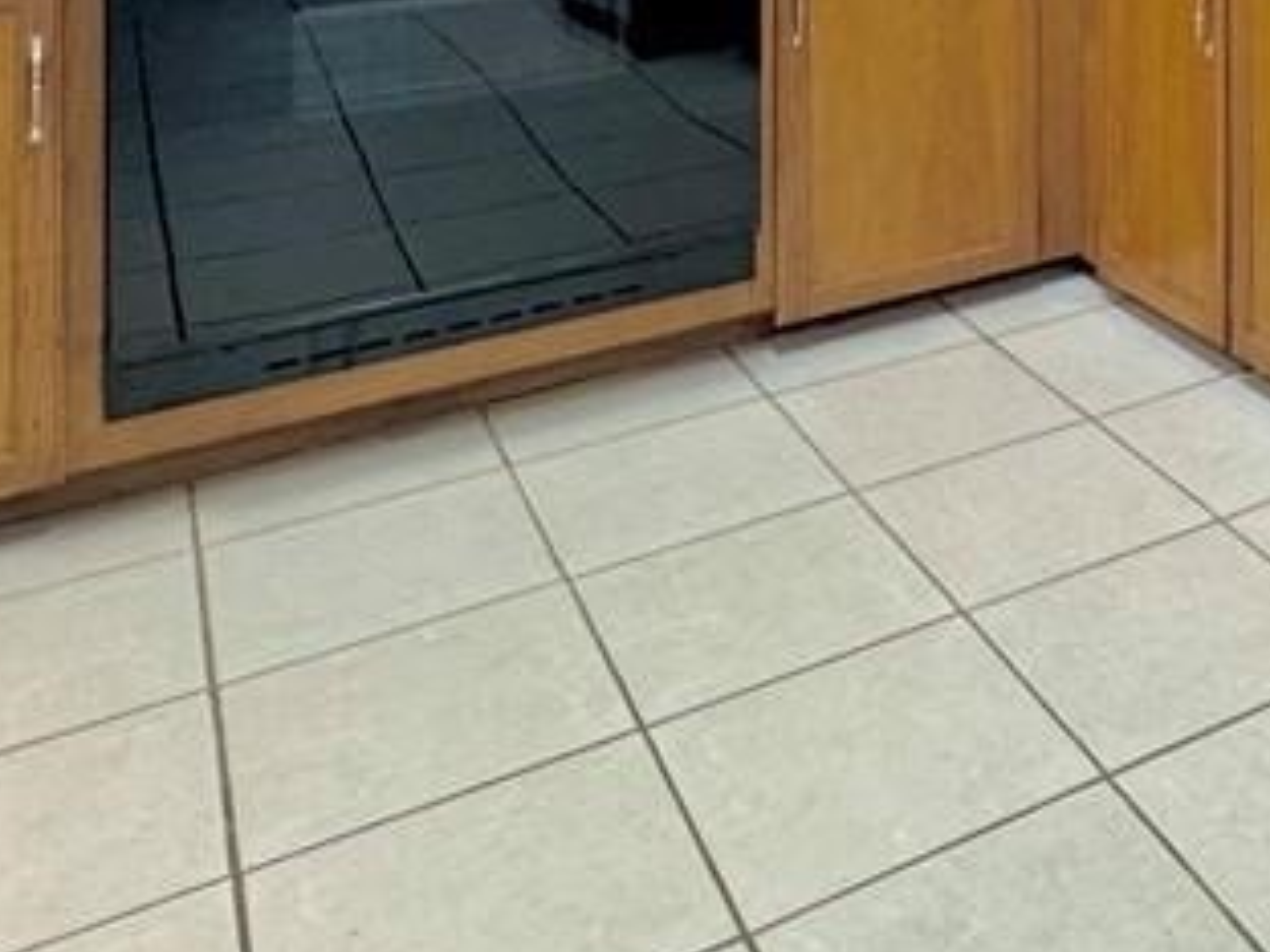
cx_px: 1368
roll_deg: -1.2
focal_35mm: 46
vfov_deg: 25.7
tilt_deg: -0.5
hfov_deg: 35.7
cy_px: -368
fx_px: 1688
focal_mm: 2.22
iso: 250
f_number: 2.2
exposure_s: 1/120
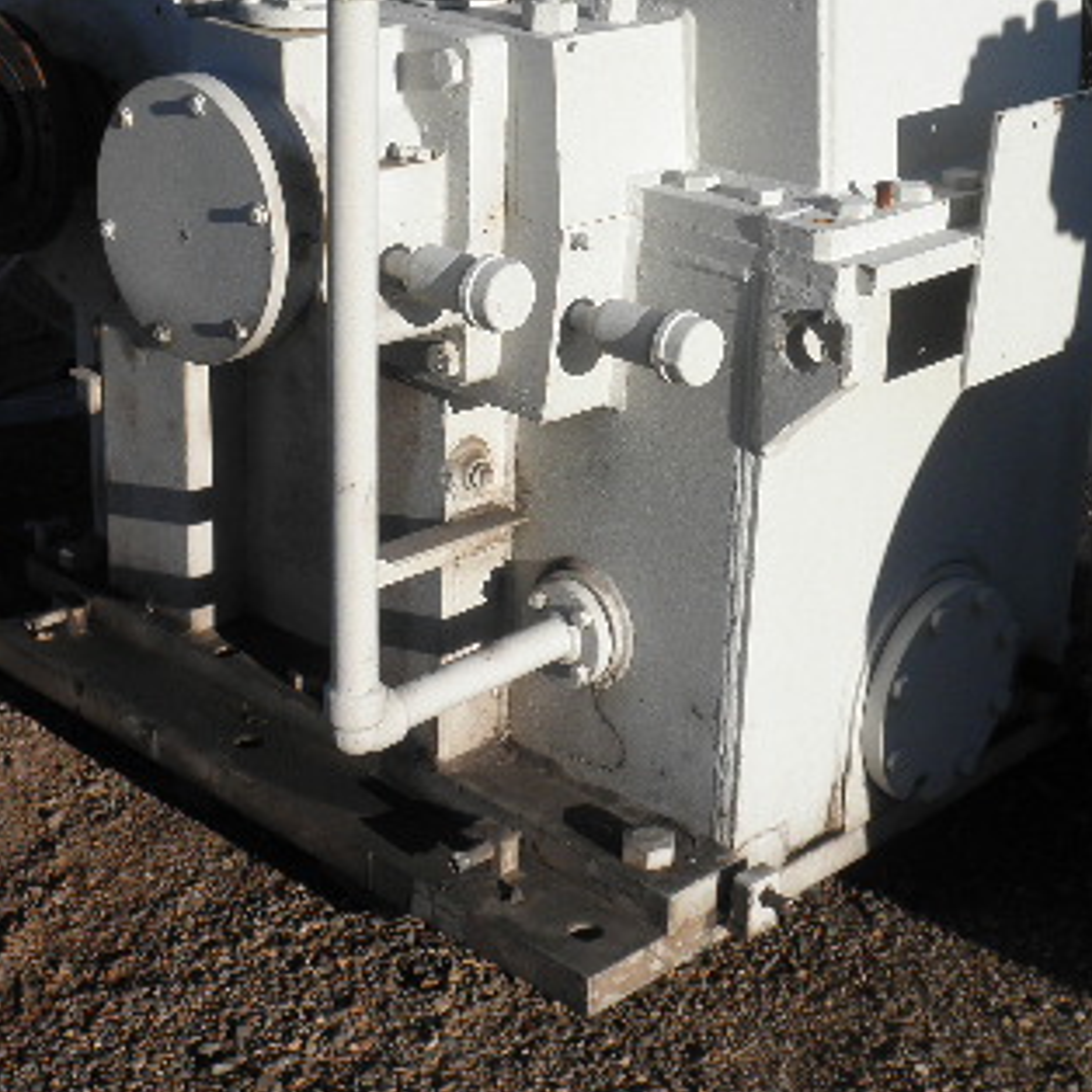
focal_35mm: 63
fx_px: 2248
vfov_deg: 27.1
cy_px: 330
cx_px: 497
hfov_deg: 27.3
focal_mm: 6.1
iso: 64
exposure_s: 1/125
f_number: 9.1
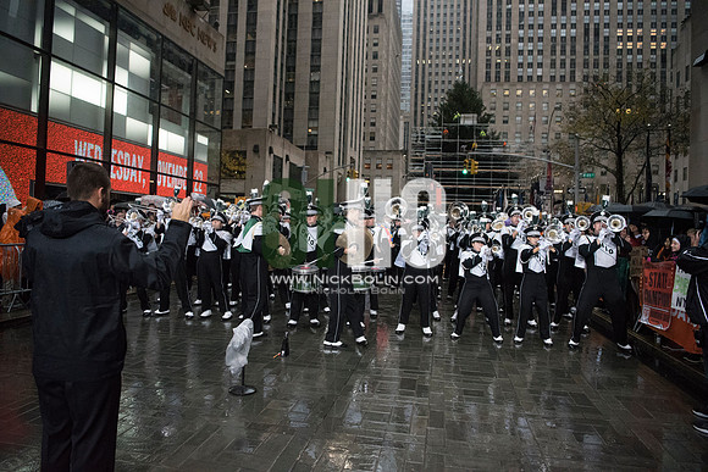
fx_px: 472
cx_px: 354
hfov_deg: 73.7
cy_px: 236
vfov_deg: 53.2
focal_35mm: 24
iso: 10000
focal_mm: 24
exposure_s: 1/4000
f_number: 2.8
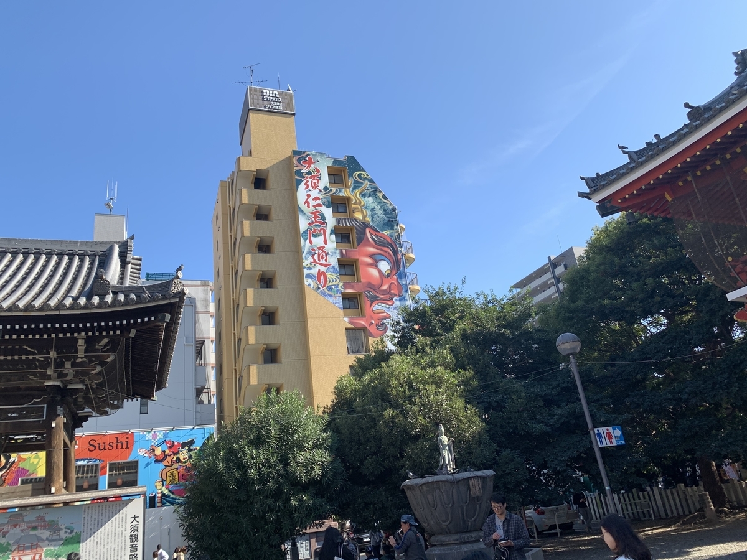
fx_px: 561
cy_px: 280
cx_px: 374
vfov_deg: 53.1
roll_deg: +7.8
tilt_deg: +23.1
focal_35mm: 26
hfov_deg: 67.3
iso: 25
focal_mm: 4.25
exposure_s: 1/1176
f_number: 1.8
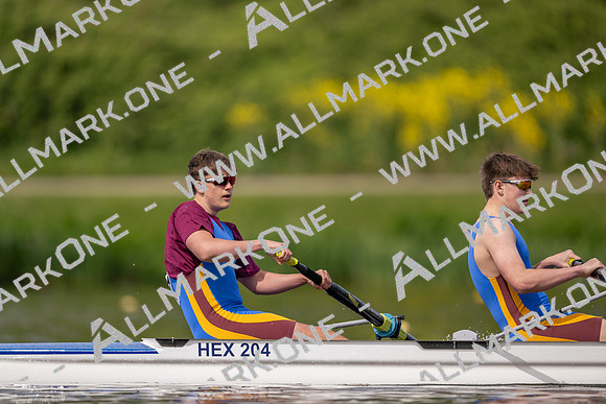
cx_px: 303
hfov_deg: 3.4
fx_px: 10102
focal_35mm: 600
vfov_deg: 2.3
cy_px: 202
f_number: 4
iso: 320
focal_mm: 600
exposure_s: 1/2500
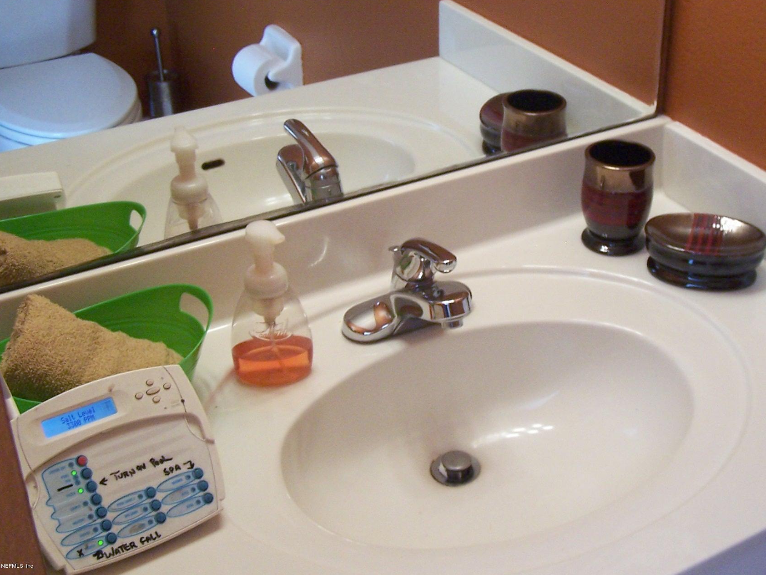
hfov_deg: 36.5
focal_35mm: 52
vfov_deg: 27.9
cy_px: 198
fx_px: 1151
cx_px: 504
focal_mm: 6.3
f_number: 2.8
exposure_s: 1/30
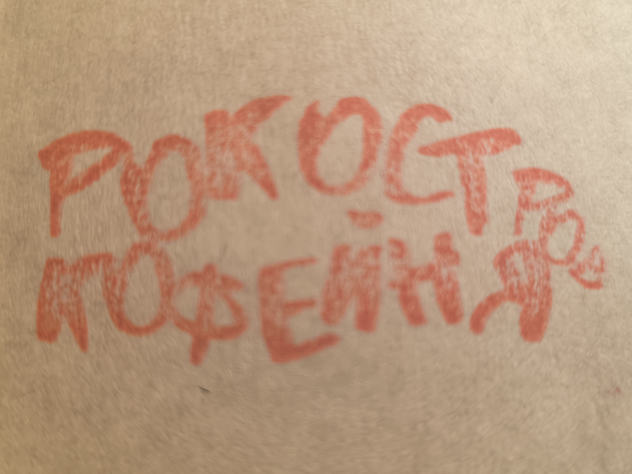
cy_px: 237
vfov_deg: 58.9
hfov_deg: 73.9
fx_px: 420
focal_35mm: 23
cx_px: 316
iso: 1600
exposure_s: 1/25
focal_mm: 6.14
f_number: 1.65
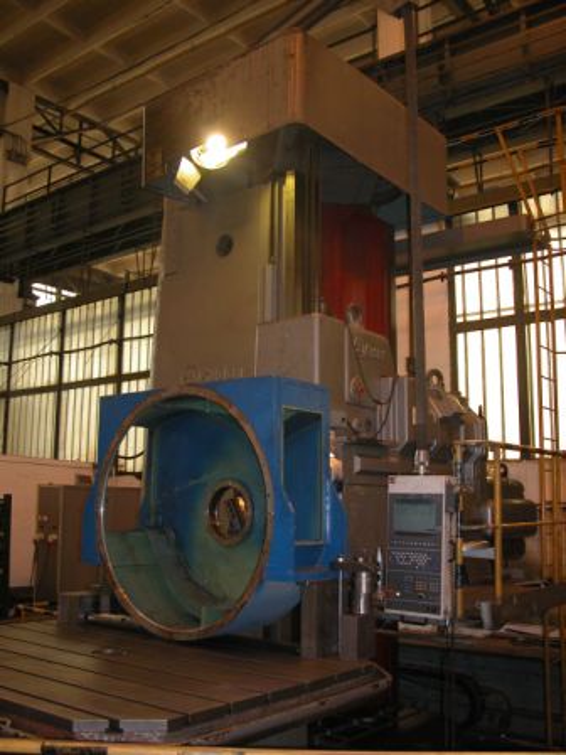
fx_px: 763
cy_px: 378
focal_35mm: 35
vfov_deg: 52.6
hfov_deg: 40.7
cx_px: 283
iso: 200
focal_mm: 8.9
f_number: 2.8
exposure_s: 1/60
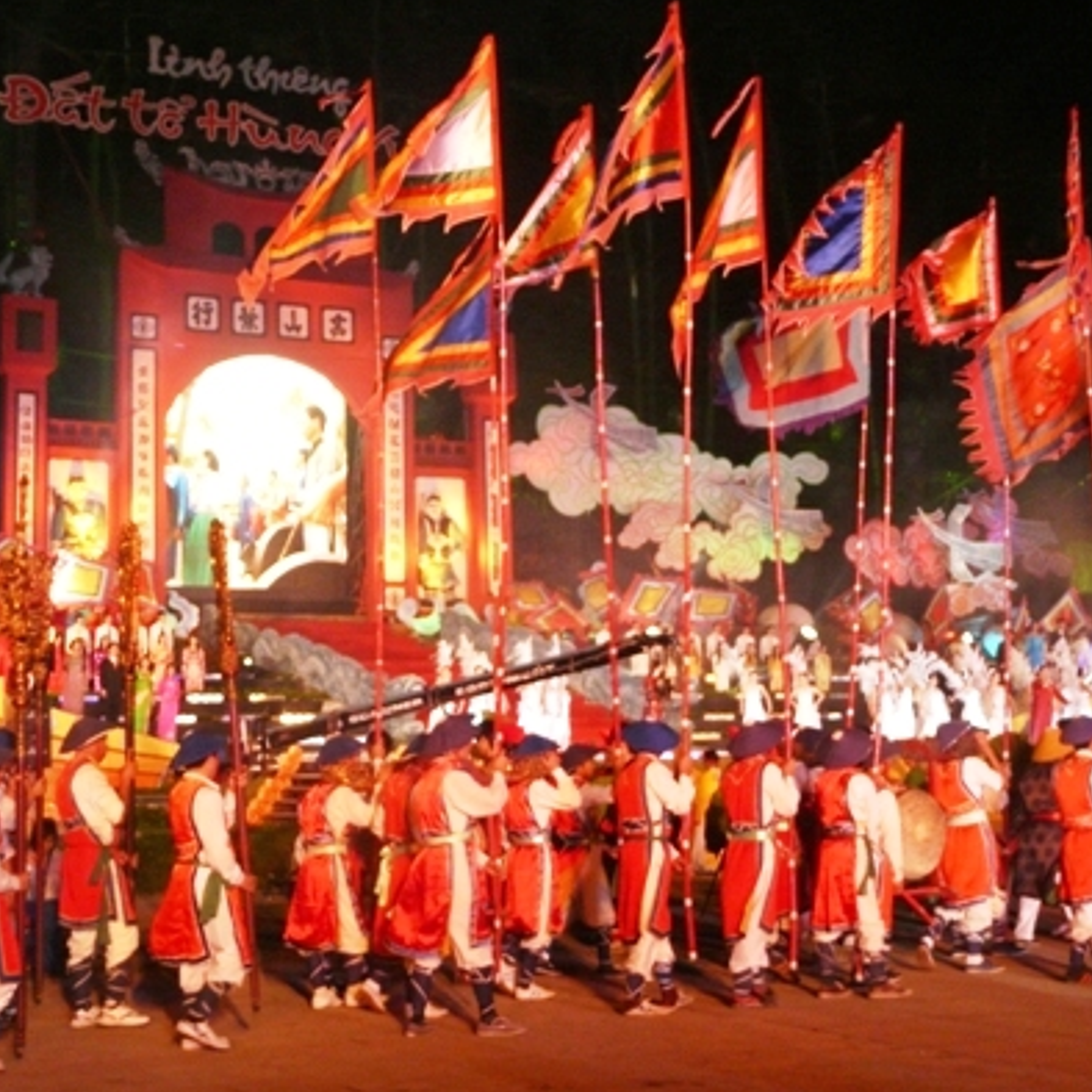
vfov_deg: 25.7
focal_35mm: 67
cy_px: 549
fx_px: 2391
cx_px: 542
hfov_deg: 25.7
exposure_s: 1/125
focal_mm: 9.2
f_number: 3.2
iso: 400
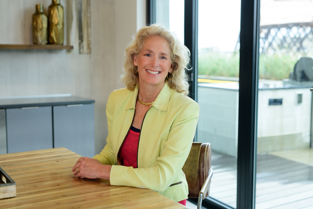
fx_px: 435
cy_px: 104
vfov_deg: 27.0
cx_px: 156
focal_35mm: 50
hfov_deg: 39.6
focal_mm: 50
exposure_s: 1/60
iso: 400
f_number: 4
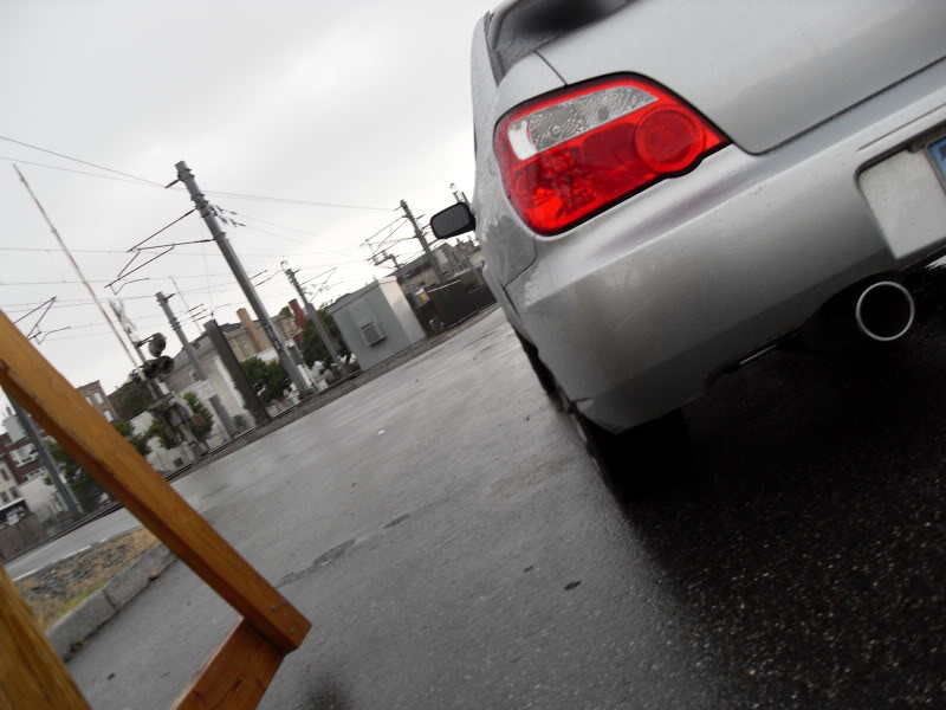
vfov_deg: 41.8
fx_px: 929
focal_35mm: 34
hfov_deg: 54.0
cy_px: 355
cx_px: 473
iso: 100
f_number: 2.8
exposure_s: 1/45
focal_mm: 6.3
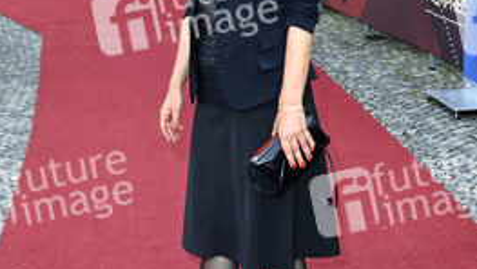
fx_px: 885
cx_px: 238
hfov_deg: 30.1
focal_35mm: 70
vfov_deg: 17.2
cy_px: 104
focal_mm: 44
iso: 640
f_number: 5.6
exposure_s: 1/250
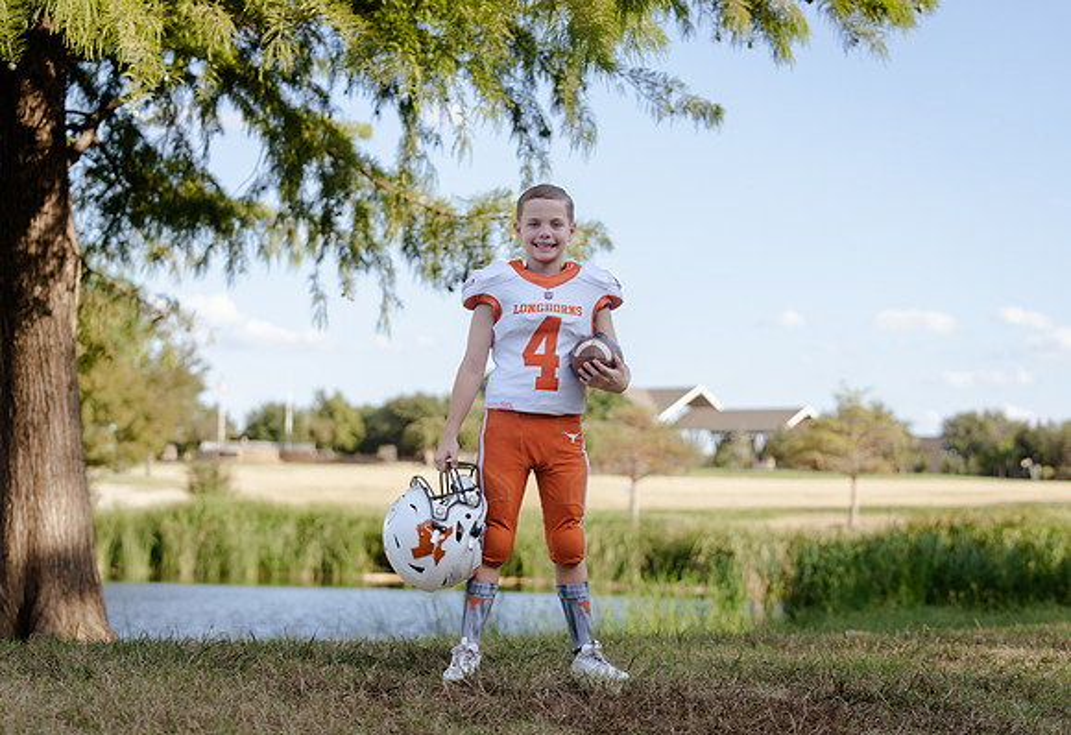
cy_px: 377
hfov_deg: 27.3
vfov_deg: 18.9
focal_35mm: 73
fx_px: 2204
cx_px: 567
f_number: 3.5
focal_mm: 70
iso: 100
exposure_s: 1/320
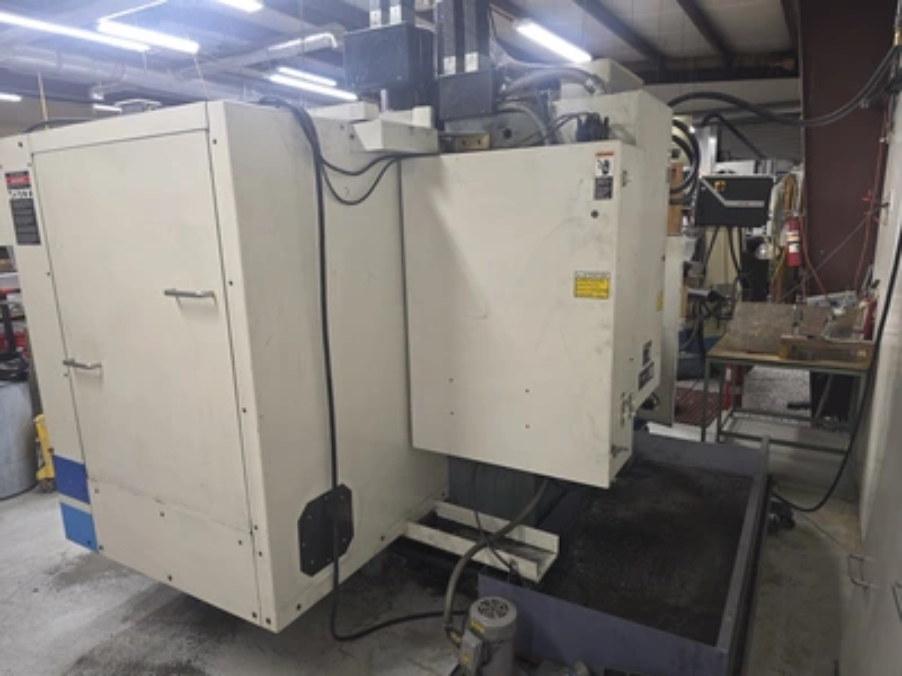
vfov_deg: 58.9
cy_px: 338
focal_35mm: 23
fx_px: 599
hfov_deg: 73.9
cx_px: 451
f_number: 1.7
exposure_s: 1/40
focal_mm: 6.3
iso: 100
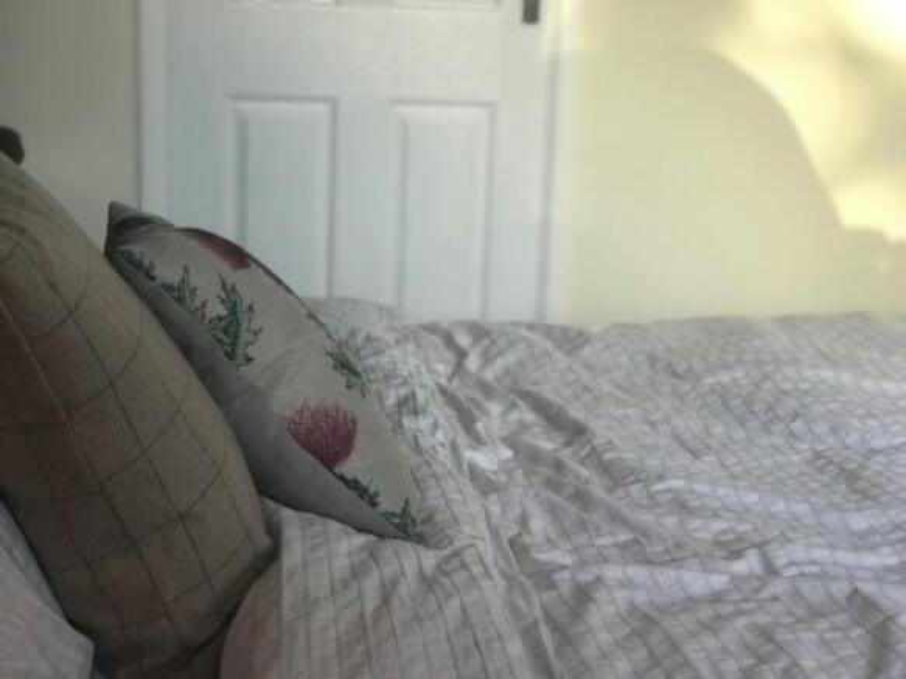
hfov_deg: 33.8
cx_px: 453
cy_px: 340
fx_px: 1492
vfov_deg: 25.7
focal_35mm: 57
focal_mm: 6.6
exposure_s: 1/50
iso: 32
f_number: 2.8
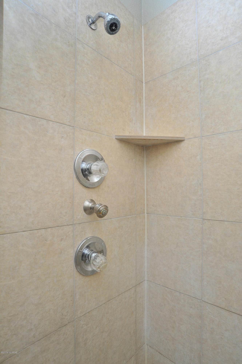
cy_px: 182
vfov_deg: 90.0
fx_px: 182
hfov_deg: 67.3
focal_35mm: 18
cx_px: 121
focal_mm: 18
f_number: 10
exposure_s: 1/40
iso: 640
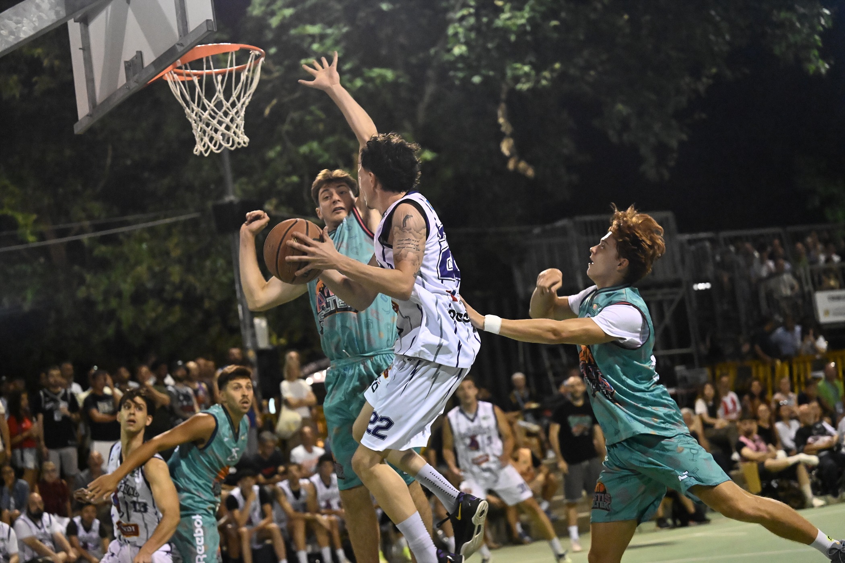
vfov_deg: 19.5
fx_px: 1643
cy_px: 282
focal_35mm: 70
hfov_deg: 28.8
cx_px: 422
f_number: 2.8
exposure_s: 1/800
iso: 16000
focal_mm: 70
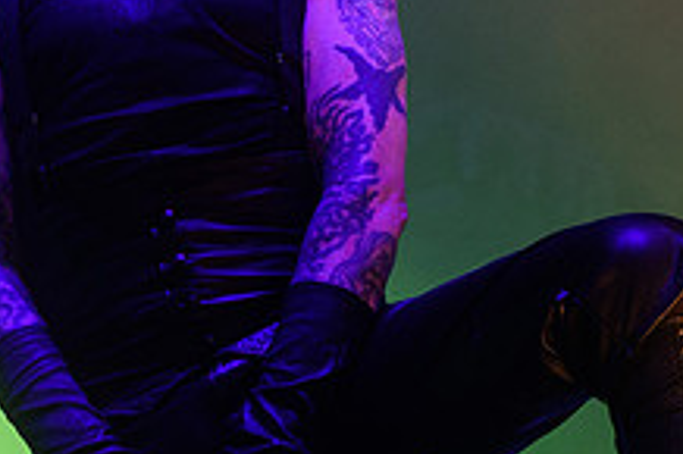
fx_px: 3242
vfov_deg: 7.9
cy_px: -197
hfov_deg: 12.0
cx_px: 266
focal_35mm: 171
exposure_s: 1/500
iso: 1250
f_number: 4
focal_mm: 56
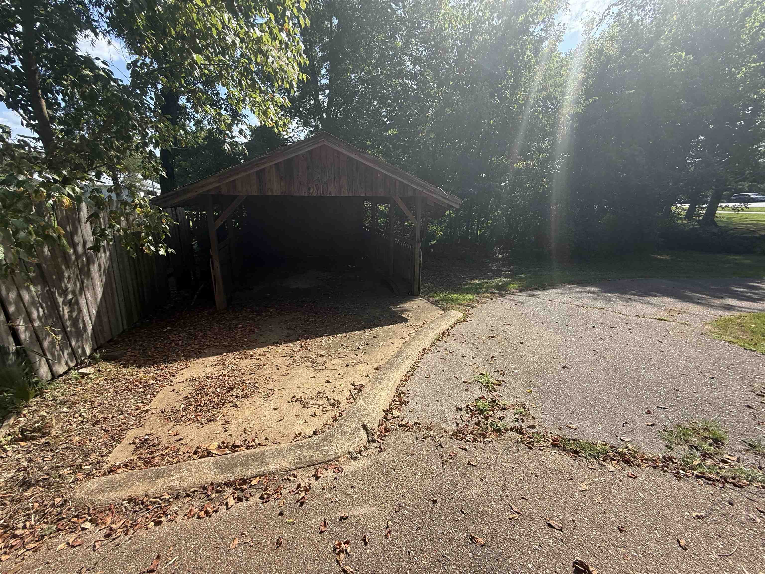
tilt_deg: -15.5
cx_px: 382
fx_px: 309
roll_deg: -0.8
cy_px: 287
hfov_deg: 102.1
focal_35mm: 14
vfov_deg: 85.7
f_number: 2.2
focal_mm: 2.22
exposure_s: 1/579
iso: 50
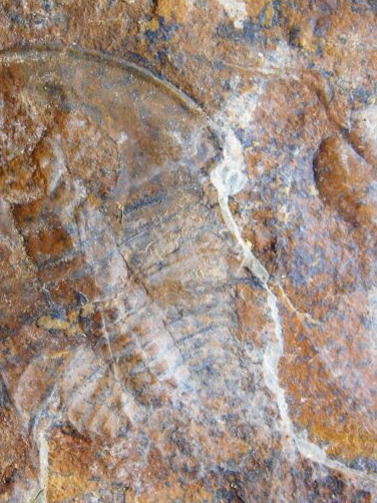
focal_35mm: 290
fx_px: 4215
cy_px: 259
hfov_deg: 5.1
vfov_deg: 6.8
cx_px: 93
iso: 125
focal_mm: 35.9
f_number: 5.4
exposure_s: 1/30
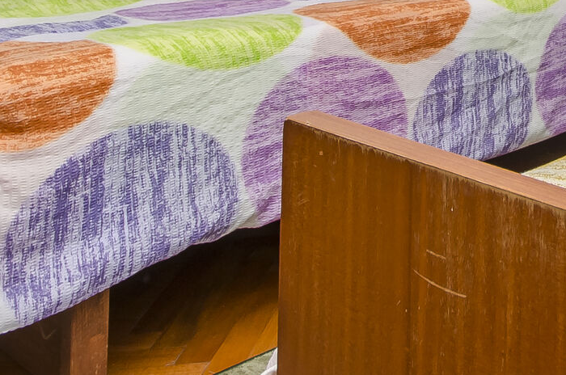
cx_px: 743
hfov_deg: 27.6
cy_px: -210
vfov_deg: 19.3
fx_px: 942
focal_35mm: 60
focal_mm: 10
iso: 100
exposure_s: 1/160
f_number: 7.1
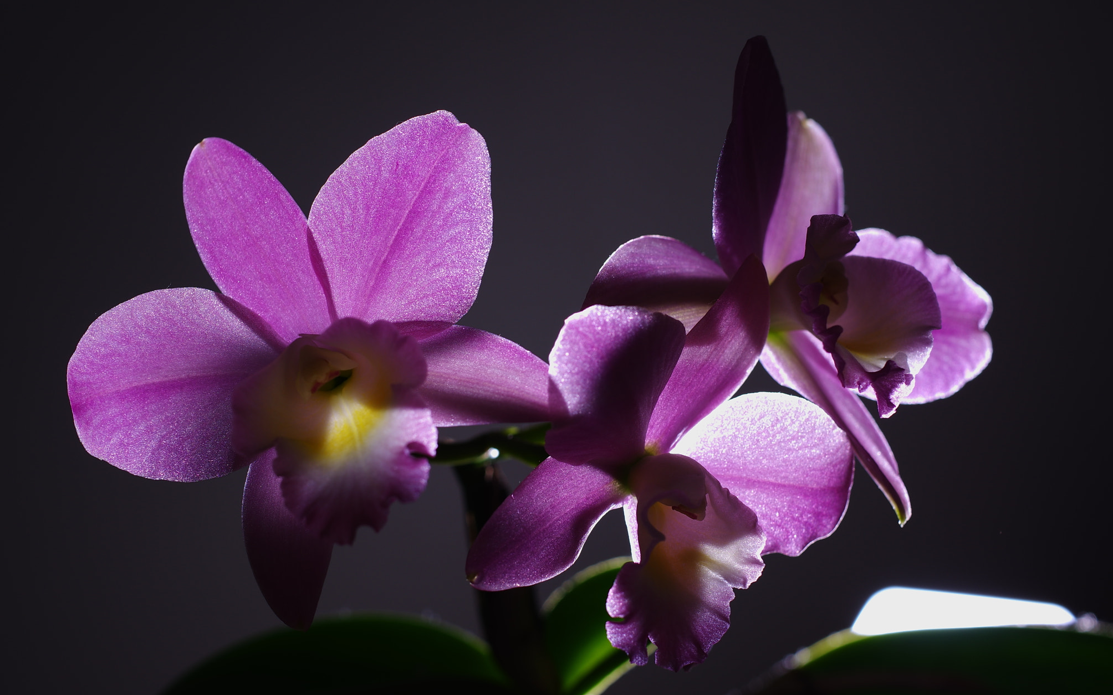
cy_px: 359
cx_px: 549
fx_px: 1638
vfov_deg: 24.0
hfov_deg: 37.5
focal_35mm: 54
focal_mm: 35
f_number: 8
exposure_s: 1/180
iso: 100
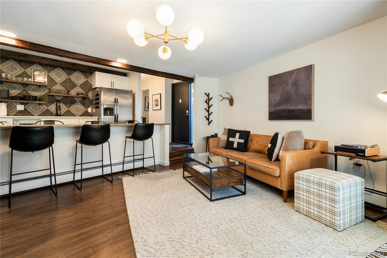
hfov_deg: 96.7
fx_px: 172
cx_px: 194
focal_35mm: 16
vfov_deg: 73.8
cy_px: 129
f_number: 10
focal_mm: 16
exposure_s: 1/2.5
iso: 400
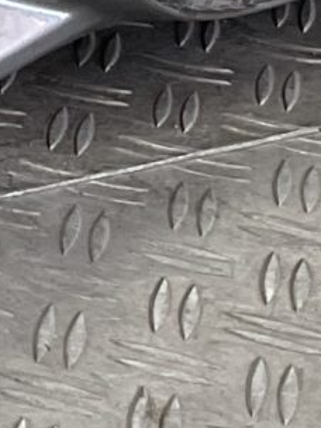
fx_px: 3017
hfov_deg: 5.8
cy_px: -525
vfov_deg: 7.7
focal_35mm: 244
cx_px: -562
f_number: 1.8
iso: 20
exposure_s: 1/100
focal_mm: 3
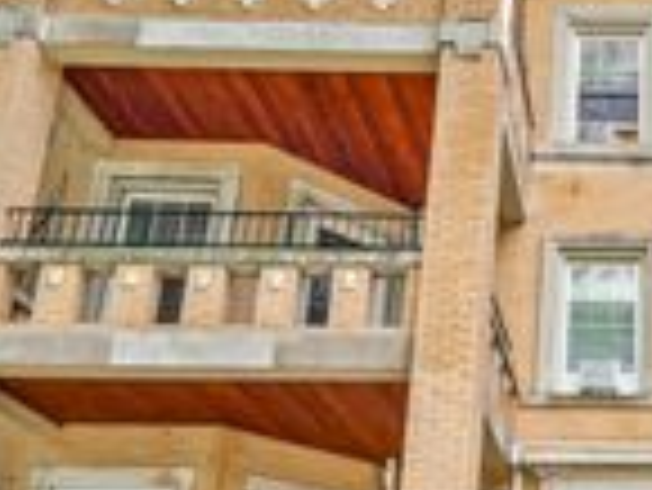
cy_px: 465
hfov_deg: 32.6
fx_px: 999
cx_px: 683
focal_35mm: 53
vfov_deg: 26.4
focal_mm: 16
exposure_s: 1/25
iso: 500
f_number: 8
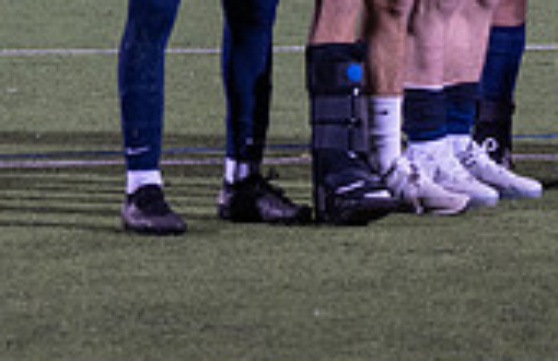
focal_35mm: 368
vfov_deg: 3.6
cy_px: -155
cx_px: 851
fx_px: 5652
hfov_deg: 5.6
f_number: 2.8
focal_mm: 70
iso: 1600
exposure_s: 1/320
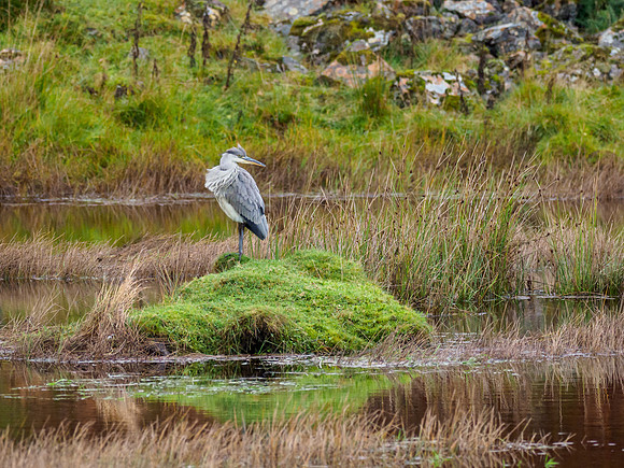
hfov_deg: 2.1
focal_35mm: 950
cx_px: 233
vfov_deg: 1.6
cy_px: 166
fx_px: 17123
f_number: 4
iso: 1250
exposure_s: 1/1000
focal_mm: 300
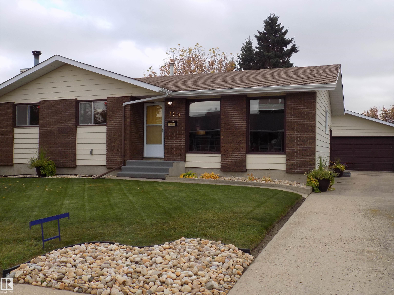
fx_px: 387
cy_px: 148
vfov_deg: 41.8
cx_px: 197
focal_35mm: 34
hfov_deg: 54.0
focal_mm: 6.1
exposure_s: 1/250
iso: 80
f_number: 3.4
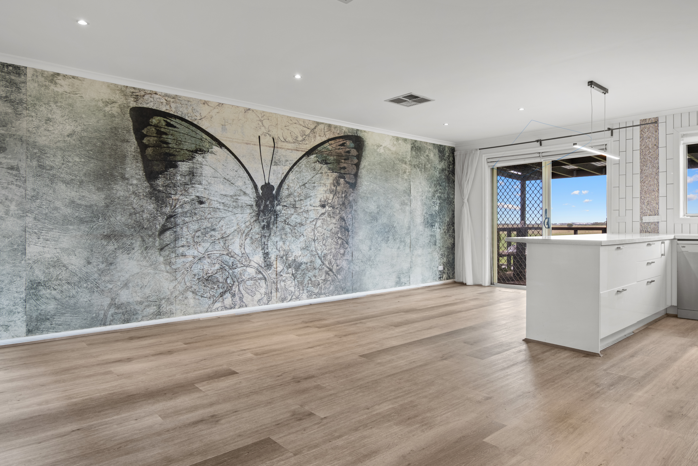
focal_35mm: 23
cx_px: 349
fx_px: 446
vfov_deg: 55.1
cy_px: 233
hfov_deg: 76.1
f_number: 8
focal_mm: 15
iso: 160
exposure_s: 1/1.25
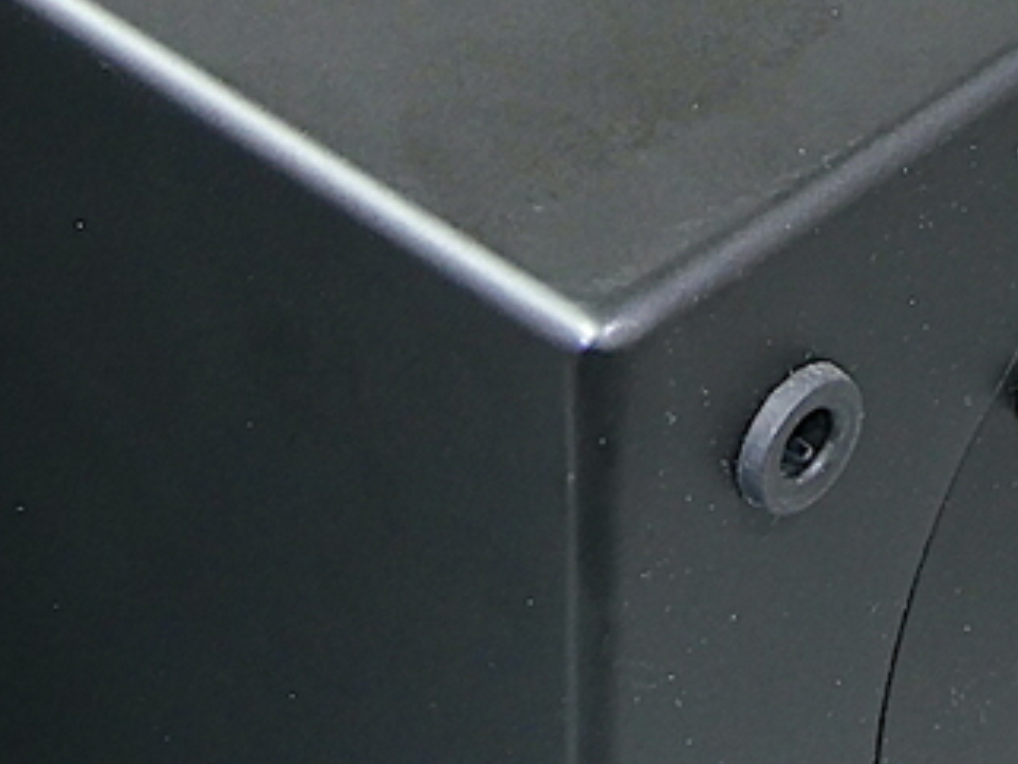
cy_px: -295
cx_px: 511
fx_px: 6502
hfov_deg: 9.0
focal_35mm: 221
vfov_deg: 6.7
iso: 200
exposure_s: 1/1.6
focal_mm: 13.2
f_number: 4.6
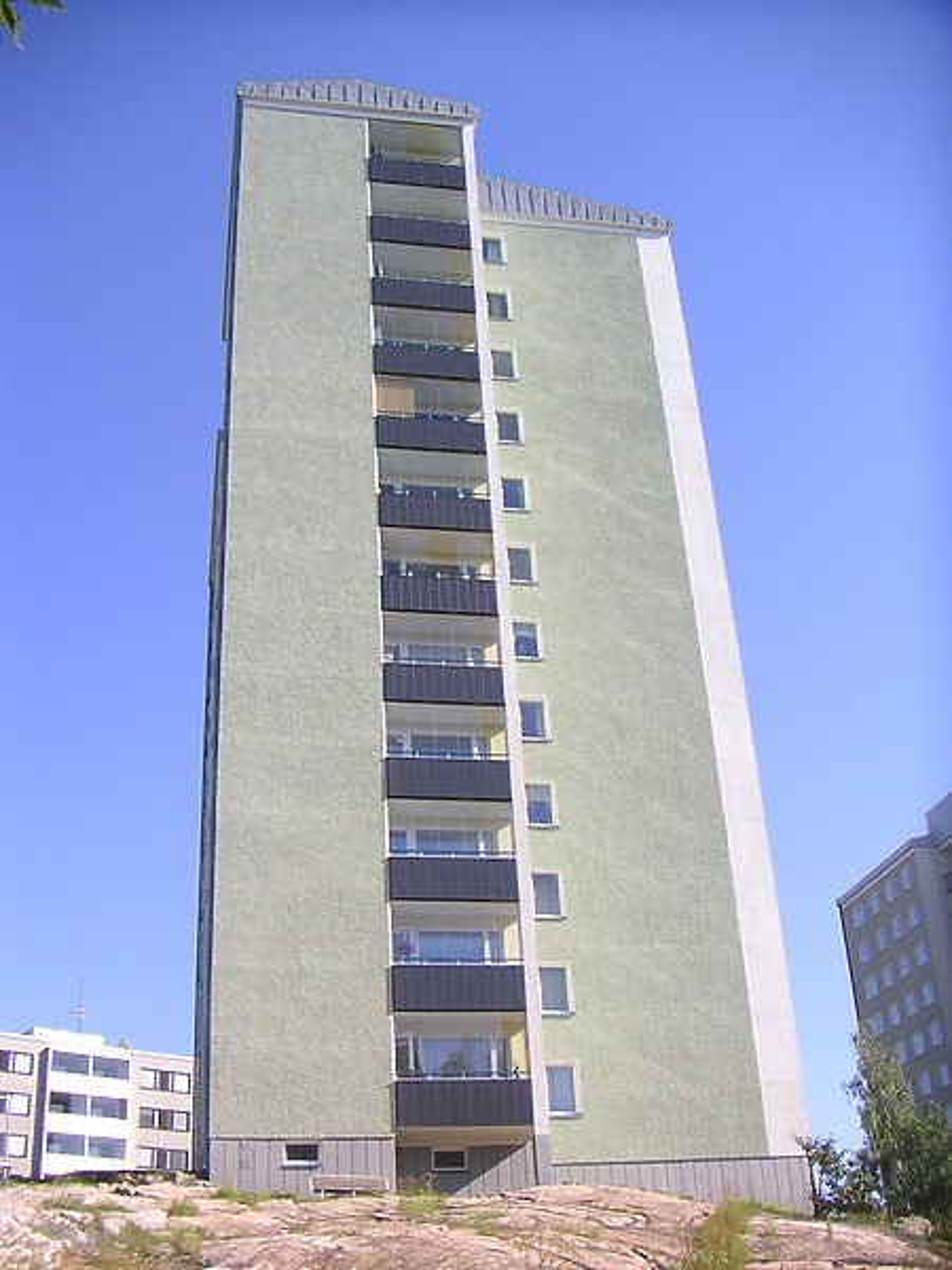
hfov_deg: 38.7
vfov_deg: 50.1
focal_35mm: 37
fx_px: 1357
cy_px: 635
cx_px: 476
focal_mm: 4.8
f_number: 2.8
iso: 64
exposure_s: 1/750
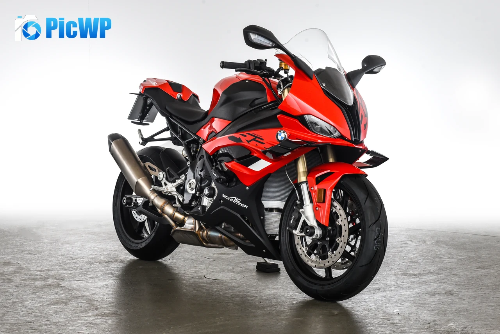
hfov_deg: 33.4
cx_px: 250
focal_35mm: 60
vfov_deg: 22.6
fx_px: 833
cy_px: 167
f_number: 11
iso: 2000
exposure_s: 1/125
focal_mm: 60
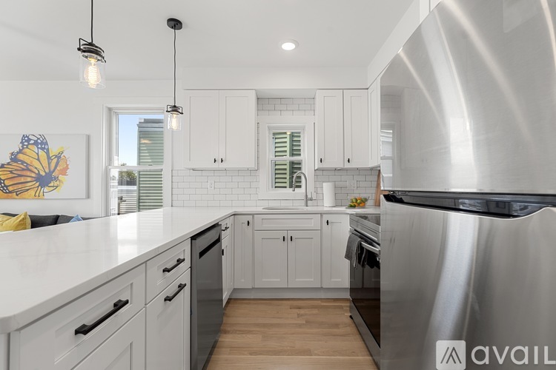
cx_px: 278
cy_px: 185
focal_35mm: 16
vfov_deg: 73.7
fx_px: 247
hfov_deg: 96.7
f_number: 7.1
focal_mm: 16
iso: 200
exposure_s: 1/10
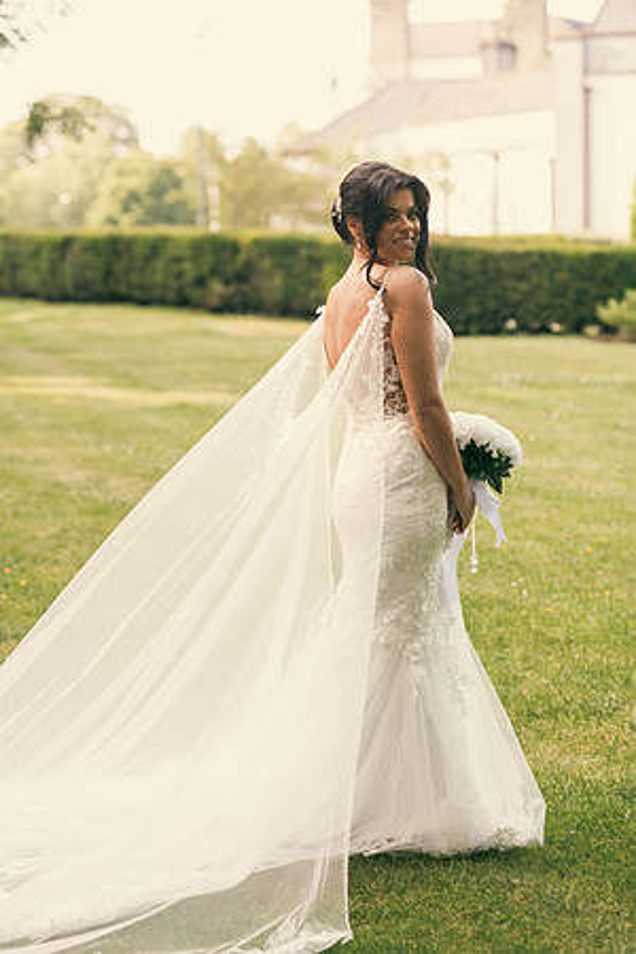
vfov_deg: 20.4
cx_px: 318
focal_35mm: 100
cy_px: 477
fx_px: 2650
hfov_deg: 13.7
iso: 250
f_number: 3.5
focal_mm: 100
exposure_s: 1/250
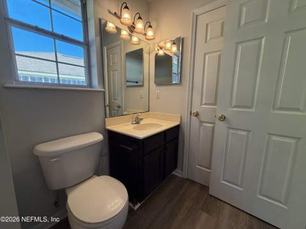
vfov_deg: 85.6
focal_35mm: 14
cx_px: 153
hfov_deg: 102.1
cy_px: 114
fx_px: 124
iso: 320
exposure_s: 1/120
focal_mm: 2.22
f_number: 2.2
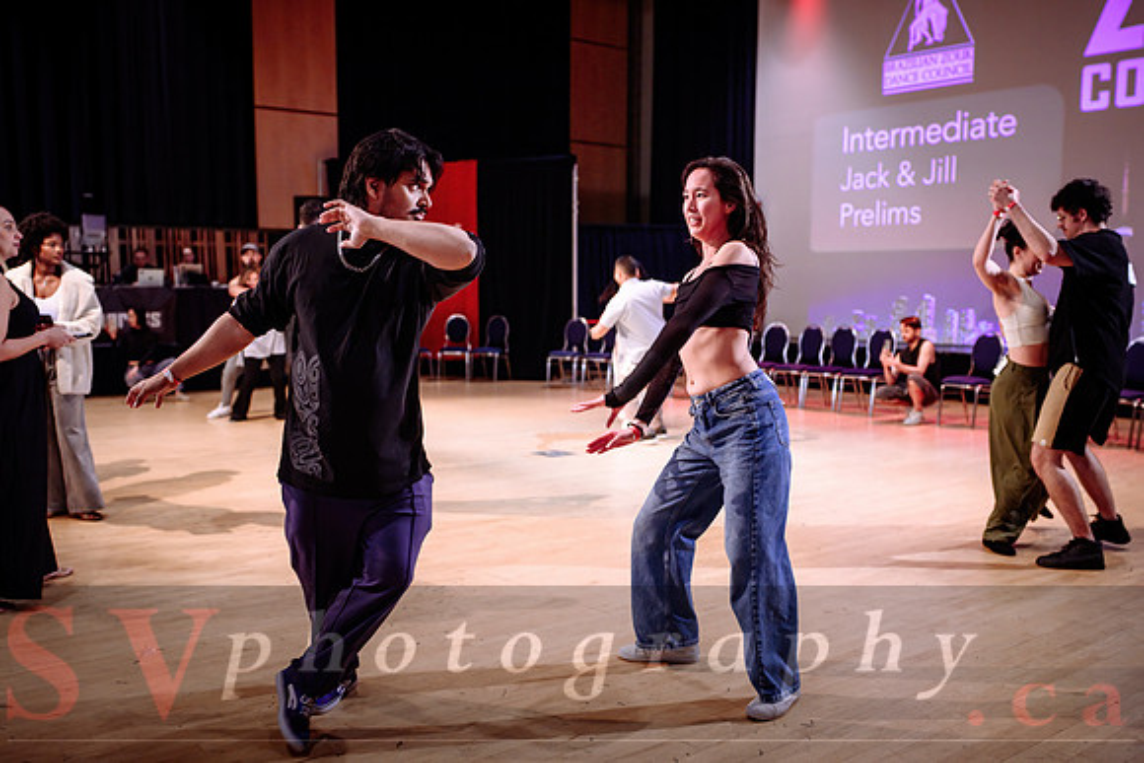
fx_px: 1033
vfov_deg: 40.5
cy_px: 442
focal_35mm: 32
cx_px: 571
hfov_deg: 58.0
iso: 1600
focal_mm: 28
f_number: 2
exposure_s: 1/320
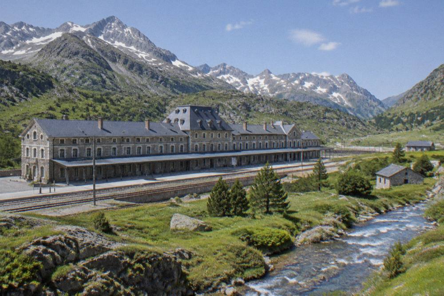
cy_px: 148
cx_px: 222
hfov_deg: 19.5
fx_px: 1295
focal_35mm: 105
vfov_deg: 13.0
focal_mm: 105
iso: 320
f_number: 9
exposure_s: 1/250
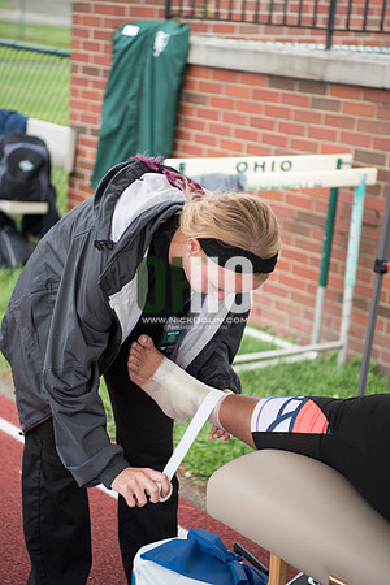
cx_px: 195
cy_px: 292
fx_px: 1137
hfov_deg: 19.5
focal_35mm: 70
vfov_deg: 28.8
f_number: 3.2
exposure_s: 1/200
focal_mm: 70
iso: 500
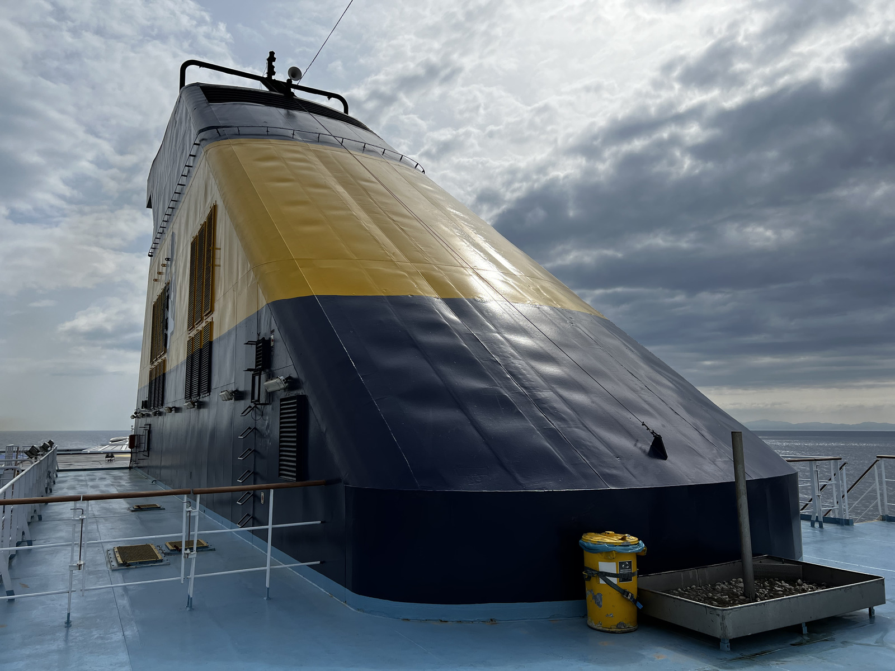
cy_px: 336
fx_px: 672
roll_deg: -0.2
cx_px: 448
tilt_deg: +7.6
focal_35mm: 26
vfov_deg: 53.1
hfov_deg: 67.3
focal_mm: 5.7
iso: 50
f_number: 1.5
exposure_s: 1/11364
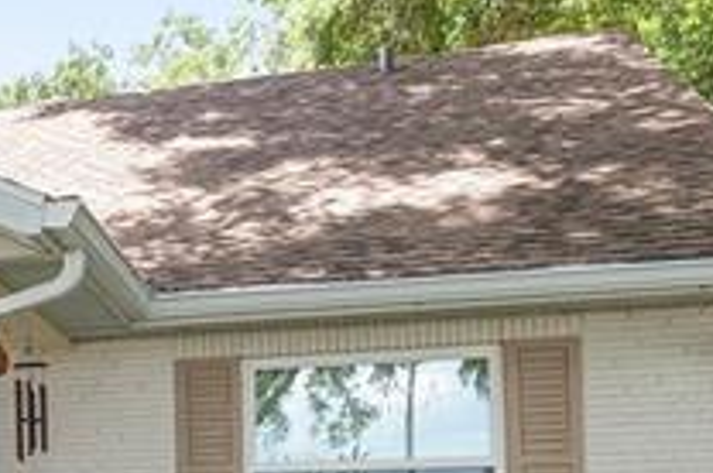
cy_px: 500
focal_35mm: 74
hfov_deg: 22.6
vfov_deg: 17.8
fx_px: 1463
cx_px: -343
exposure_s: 1/80
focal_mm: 15
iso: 320
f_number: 8
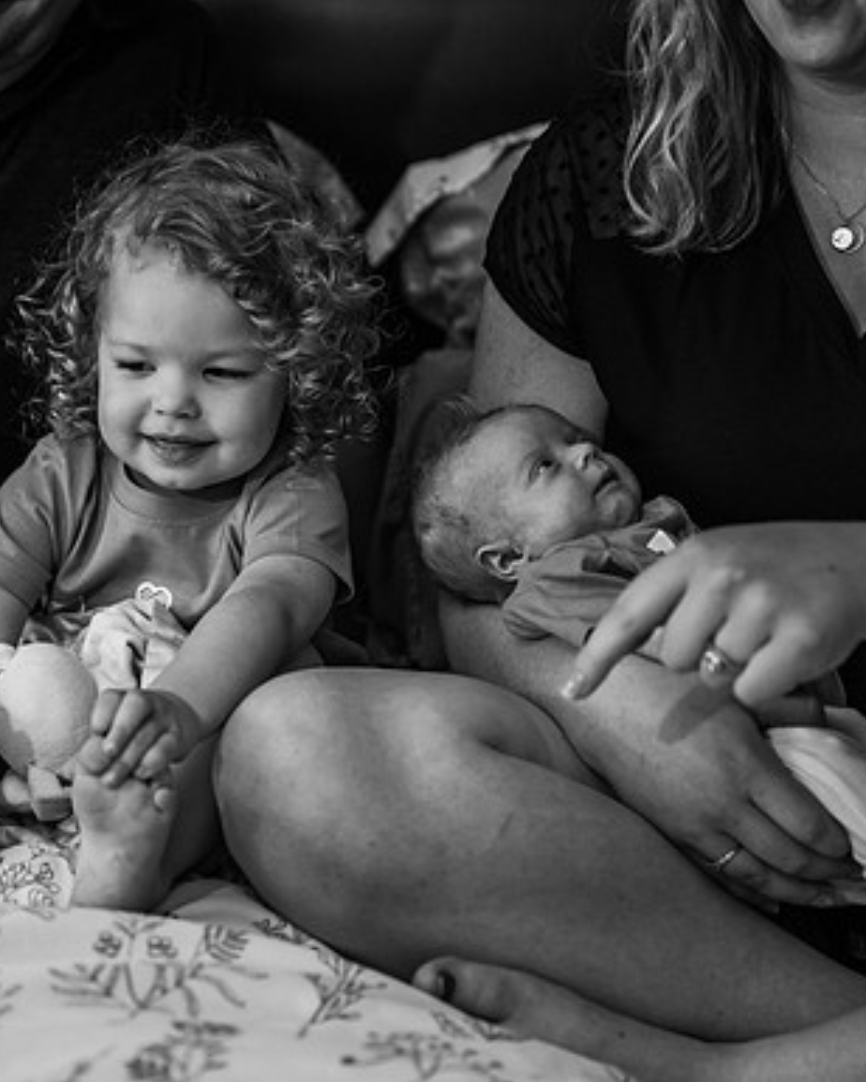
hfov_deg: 20.1
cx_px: 124
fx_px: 2403
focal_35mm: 75
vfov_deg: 25.4
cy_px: 541
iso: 1000
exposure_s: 1/250
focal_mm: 53
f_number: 2.8
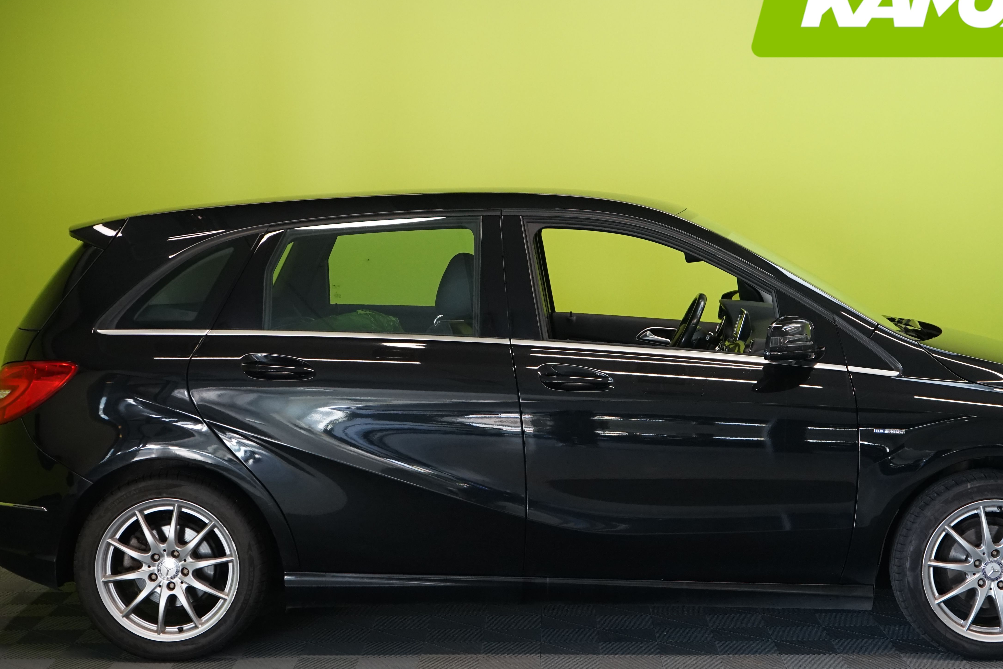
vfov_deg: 20.9
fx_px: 1811
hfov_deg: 30.9
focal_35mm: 65
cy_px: 356
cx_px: 579
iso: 1600
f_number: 7.1
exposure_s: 1/30
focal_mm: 47
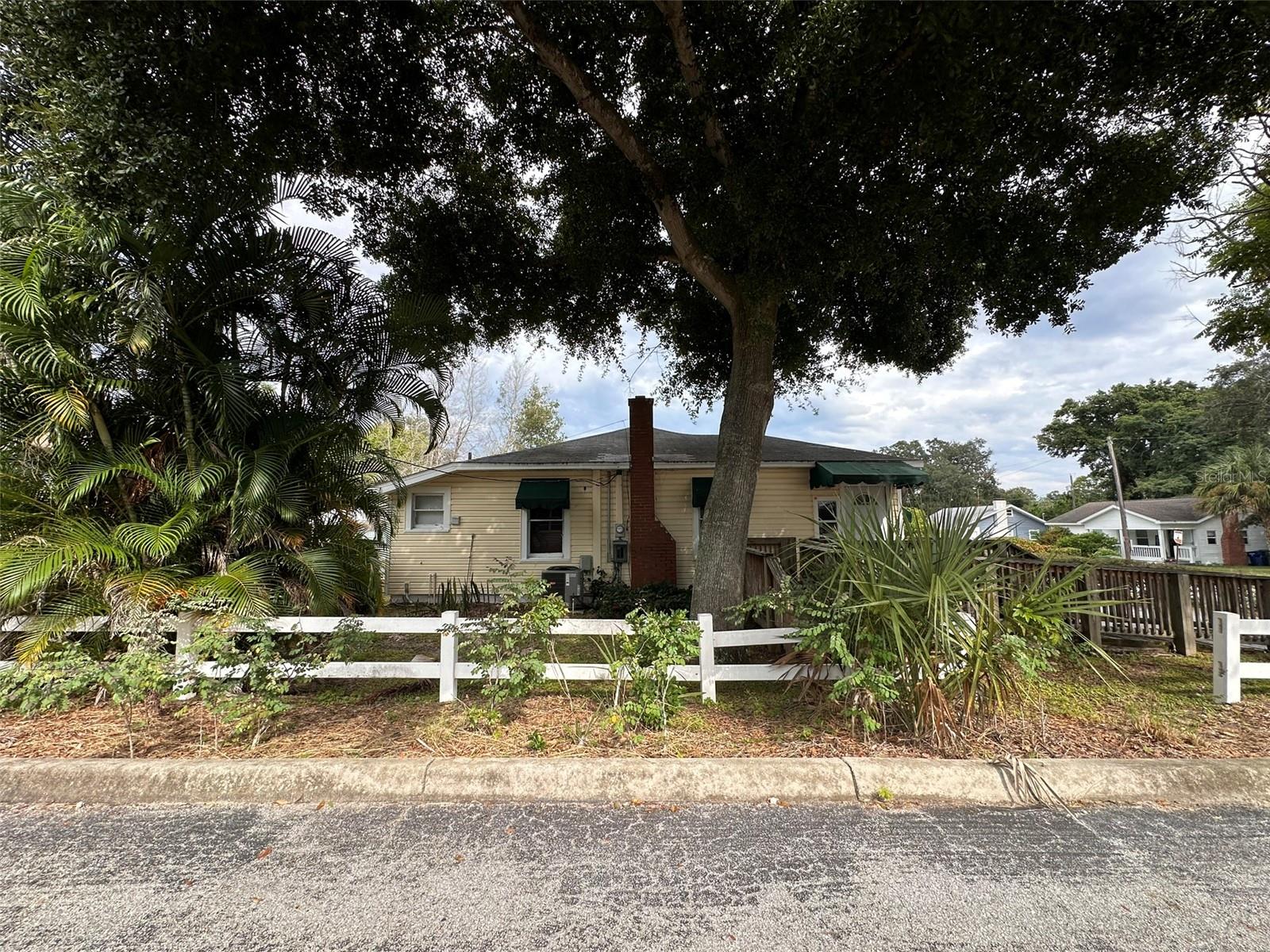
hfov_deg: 102.1
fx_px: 514
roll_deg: +0.6
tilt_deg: +6.4
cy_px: 476
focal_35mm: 14
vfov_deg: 85.7
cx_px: 635
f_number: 2.2
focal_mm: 2.22
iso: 40
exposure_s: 1/720
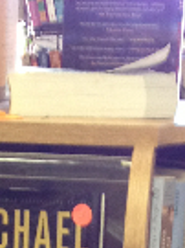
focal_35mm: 166
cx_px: 55
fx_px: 1185
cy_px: 573
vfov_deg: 10.4
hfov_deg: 8.9
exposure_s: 1/20
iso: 125
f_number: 2.4
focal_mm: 4.28
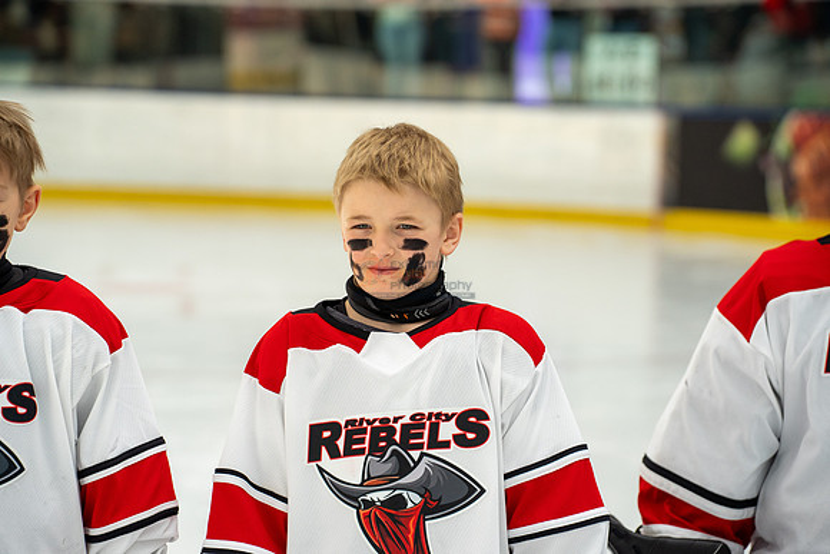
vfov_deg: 12.5
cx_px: 415
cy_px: 277
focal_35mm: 110
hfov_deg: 18.6
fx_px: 2537
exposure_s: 1/1600
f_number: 4
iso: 1250
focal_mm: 110
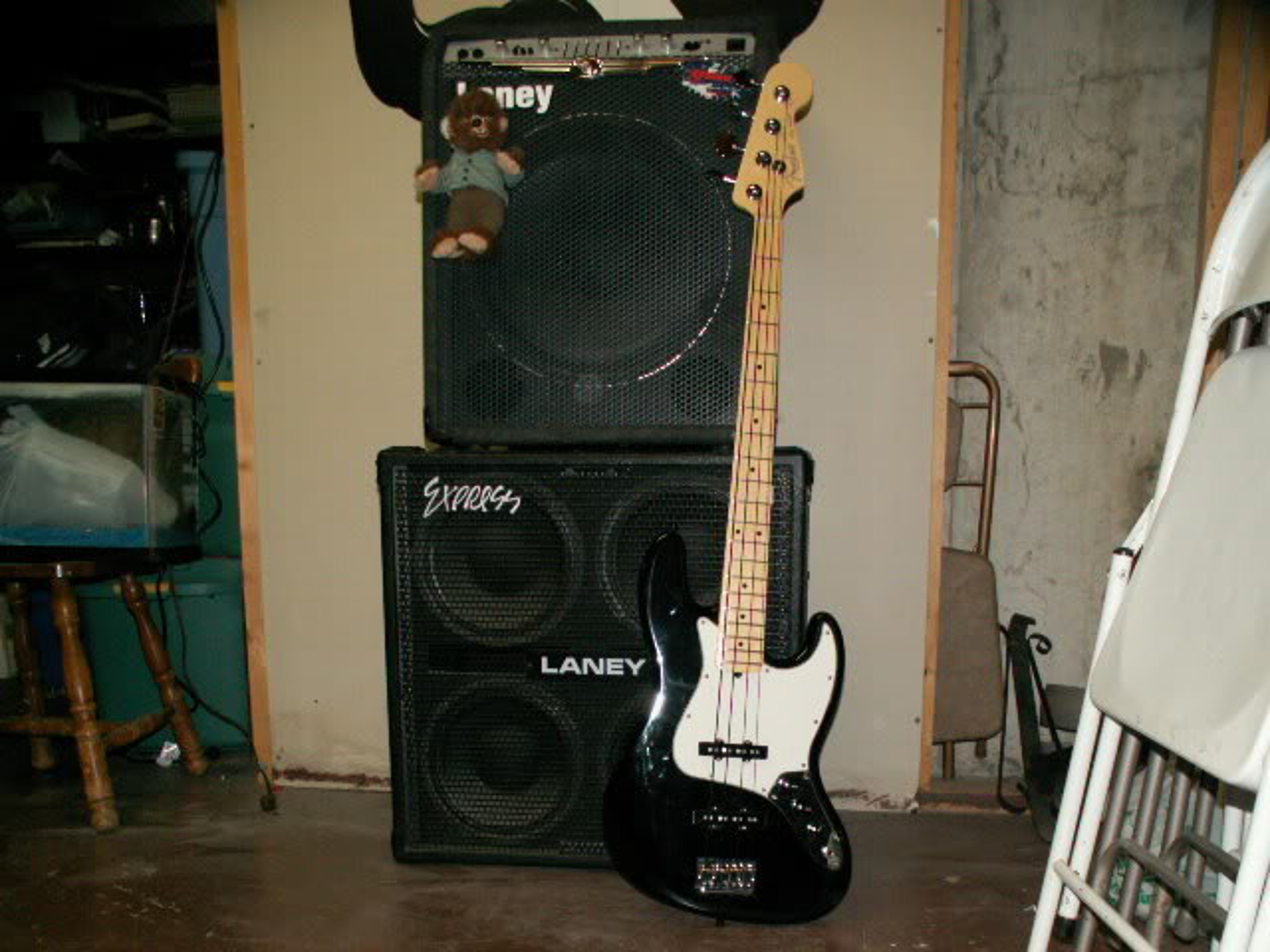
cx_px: 635
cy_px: 476
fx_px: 1284
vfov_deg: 40.7
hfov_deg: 52.6
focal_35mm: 35
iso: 160
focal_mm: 5.86
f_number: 2.8
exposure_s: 1/40
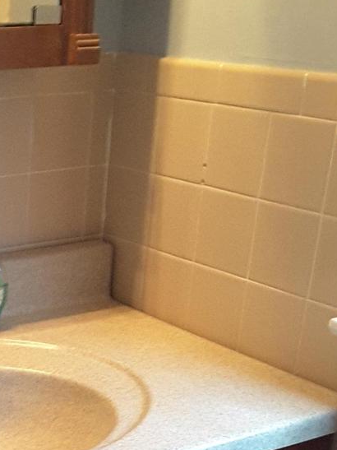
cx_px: -86
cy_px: 480
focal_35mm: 87
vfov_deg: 21.5
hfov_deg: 16.2
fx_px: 1130
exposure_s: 1/24
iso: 250
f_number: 1.9
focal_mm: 2.9
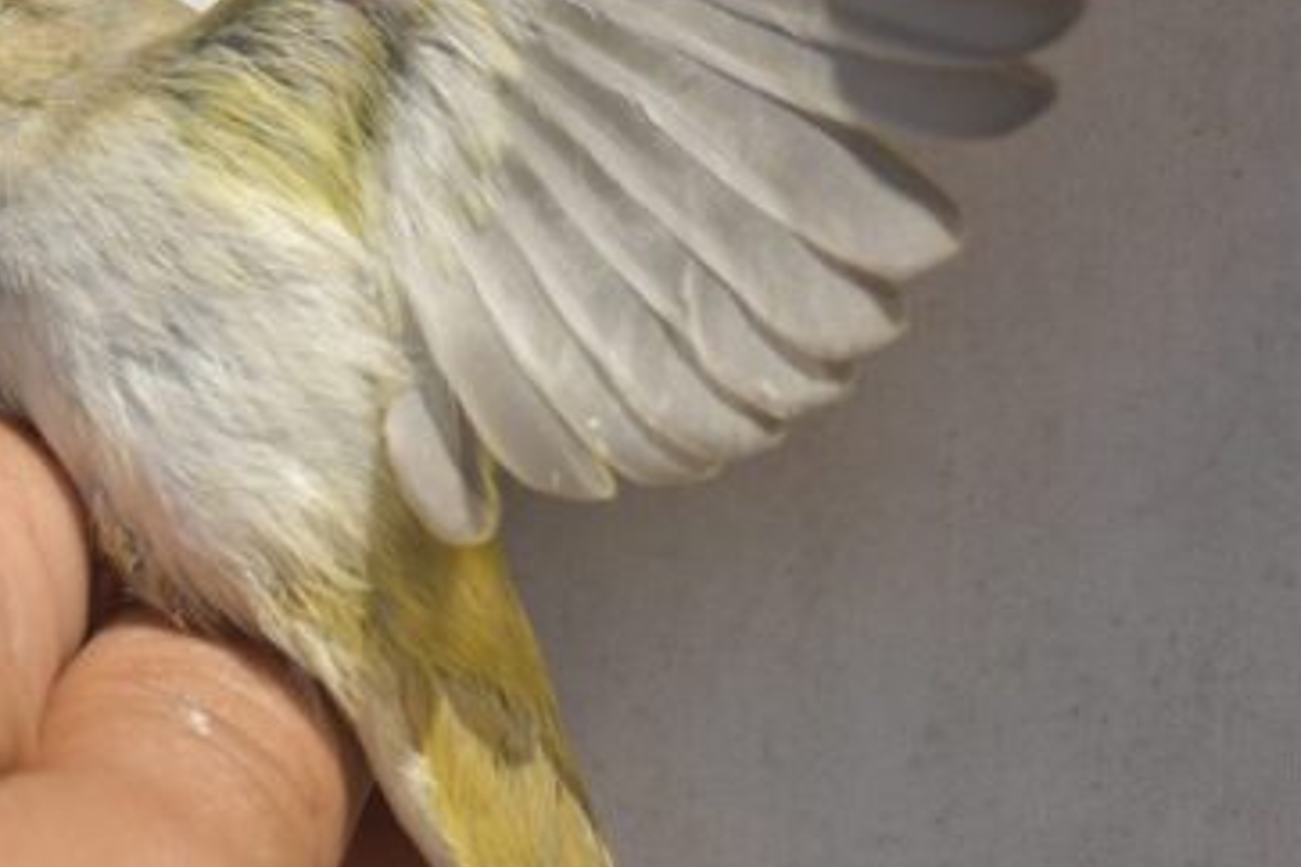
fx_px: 57276
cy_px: 294
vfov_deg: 0.9
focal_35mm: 1585
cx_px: 75
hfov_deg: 1.3
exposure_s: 1/1600
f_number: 5.6
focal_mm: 500
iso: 160
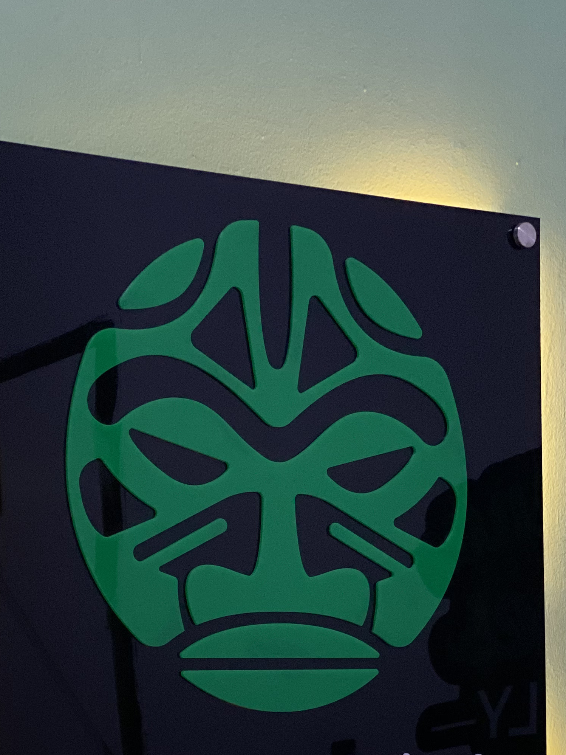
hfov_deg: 14.1
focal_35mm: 105
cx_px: 215
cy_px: 691
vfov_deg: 18.4
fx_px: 2289
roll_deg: -0.2
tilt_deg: +1.3
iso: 400
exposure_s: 1/30
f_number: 2
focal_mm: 6
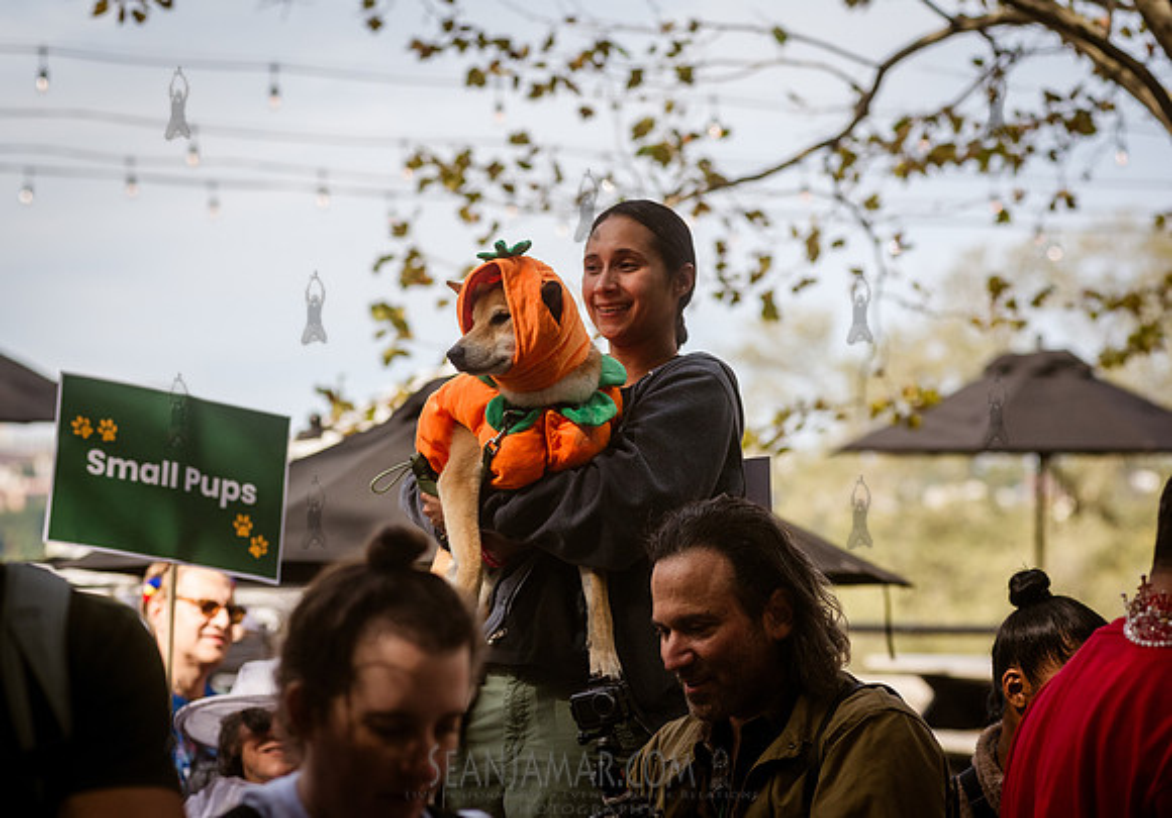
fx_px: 4022
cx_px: 526
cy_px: 387
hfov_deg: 16.6
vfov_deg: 11.6
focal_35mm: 122
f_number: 5
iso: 1000
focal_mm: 112
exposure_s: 1/4000
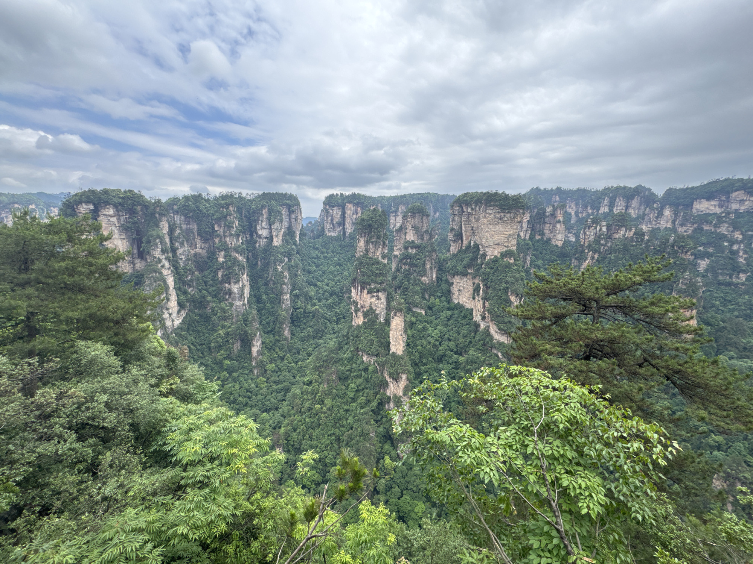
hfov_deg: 102.1
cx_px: 376
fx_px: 305
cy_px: 282
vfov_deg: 85.7
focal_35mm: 14
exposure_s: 1/529
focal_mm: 2.22
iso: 40
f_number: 2.2
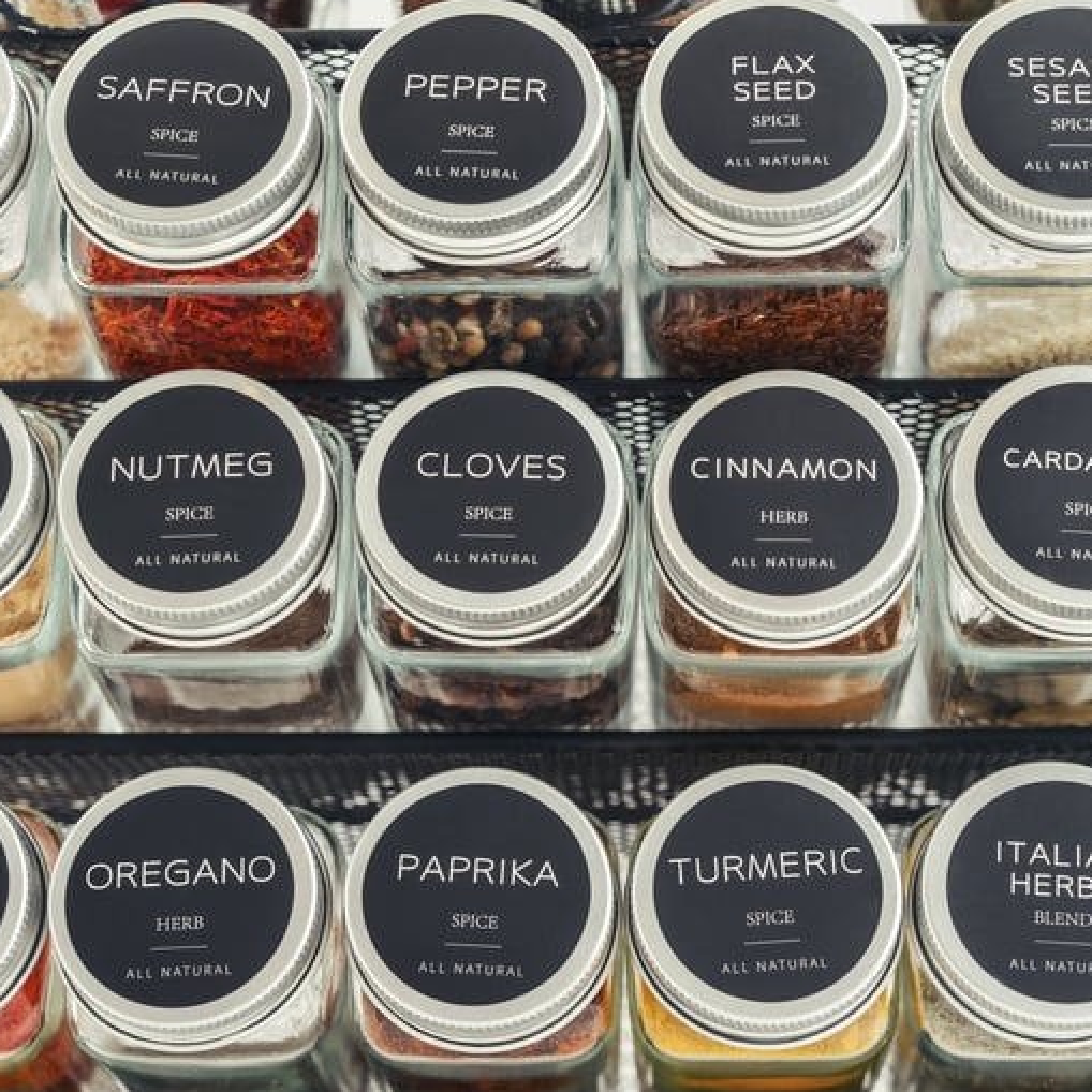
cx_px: 626
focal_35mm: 77
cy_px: 547
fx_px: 2748
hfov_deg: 22.5
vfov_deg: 22.5
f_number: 6.3
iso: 160
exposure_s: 1/160
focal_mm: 60
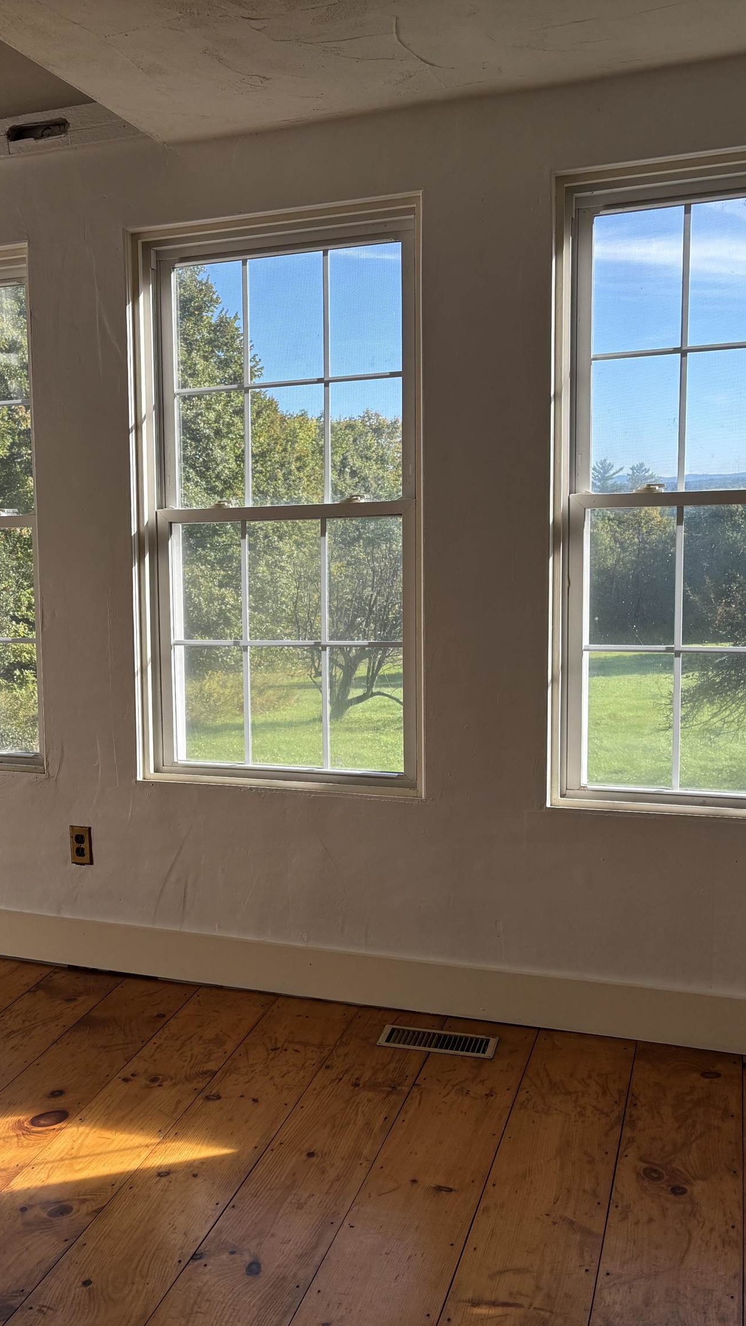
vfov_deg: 52.8
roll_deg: +2.5
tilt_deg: -7.1
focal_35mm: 38
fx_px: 1336
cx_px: 98
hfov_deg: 30.1
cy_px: 663
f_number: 1.6
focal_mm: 5.96
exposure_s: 1/679
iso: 50
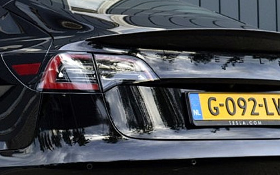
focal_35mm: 145
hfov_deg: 14.2
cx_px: 7
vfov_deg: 9.0
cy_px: 113
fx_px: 1106
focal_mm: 34
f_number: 8
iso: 400
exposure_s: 1/60
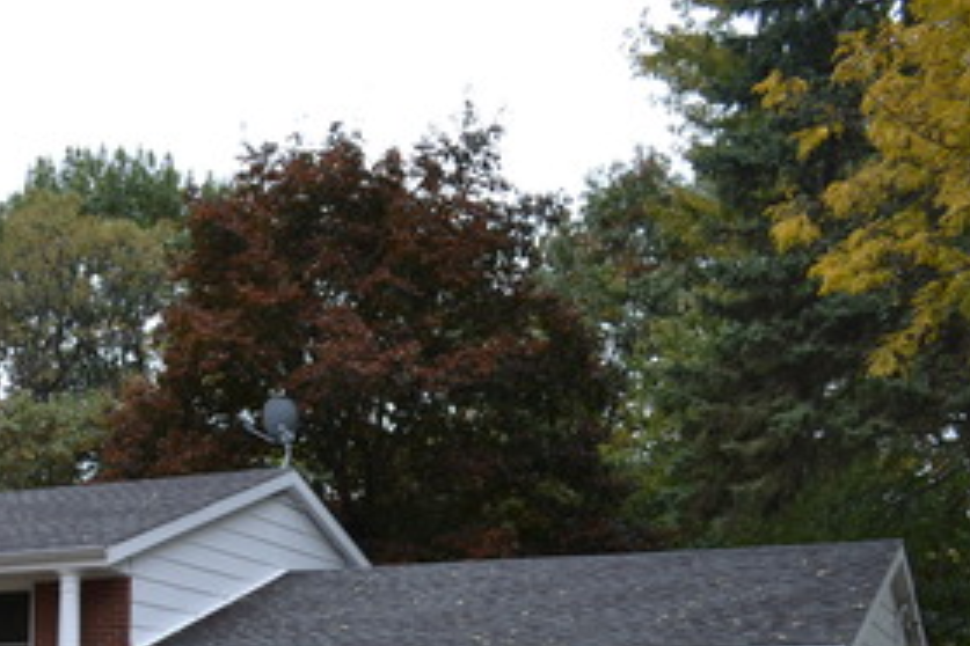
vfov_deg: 21.0
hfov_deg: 29.2
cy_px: 679
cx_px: -97
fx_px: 1670
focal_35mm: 62
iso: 110
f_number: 5.6
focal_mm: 18
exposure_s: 1/125
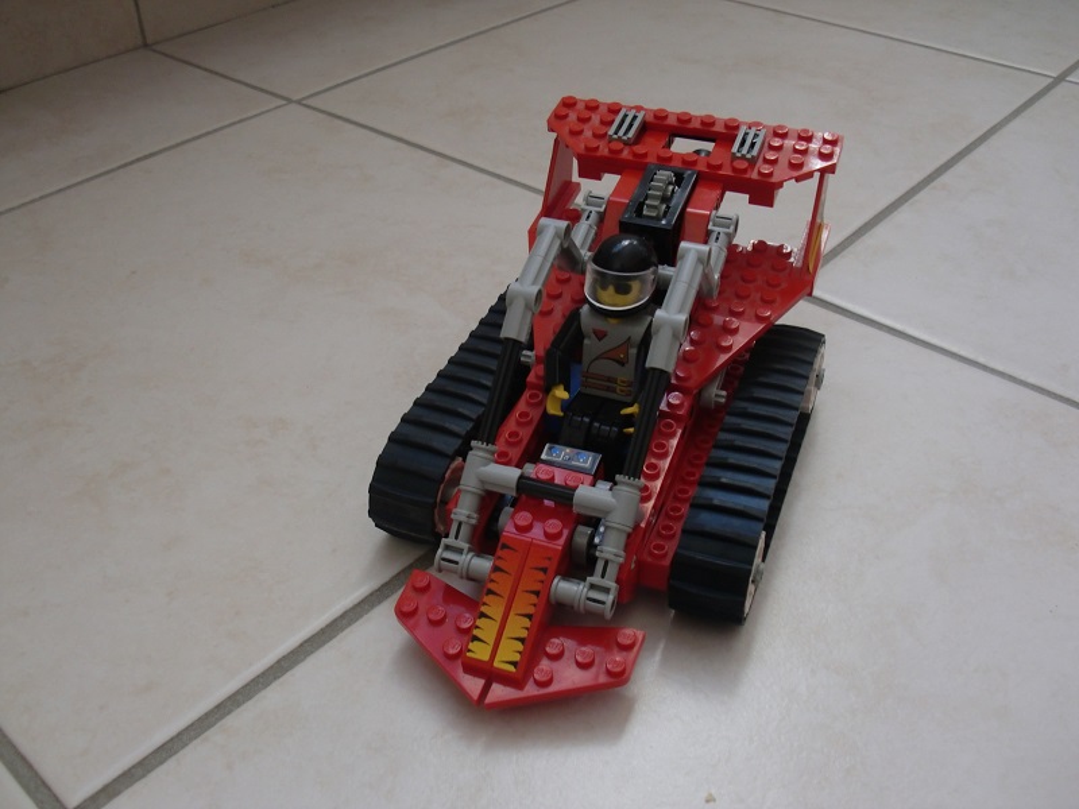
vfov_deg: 39.7
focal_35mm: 36
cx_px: 540
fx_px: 1122
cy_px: 404
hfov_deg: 51.4
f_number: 2.8
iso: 160
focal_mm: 6.3
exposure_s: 1/60
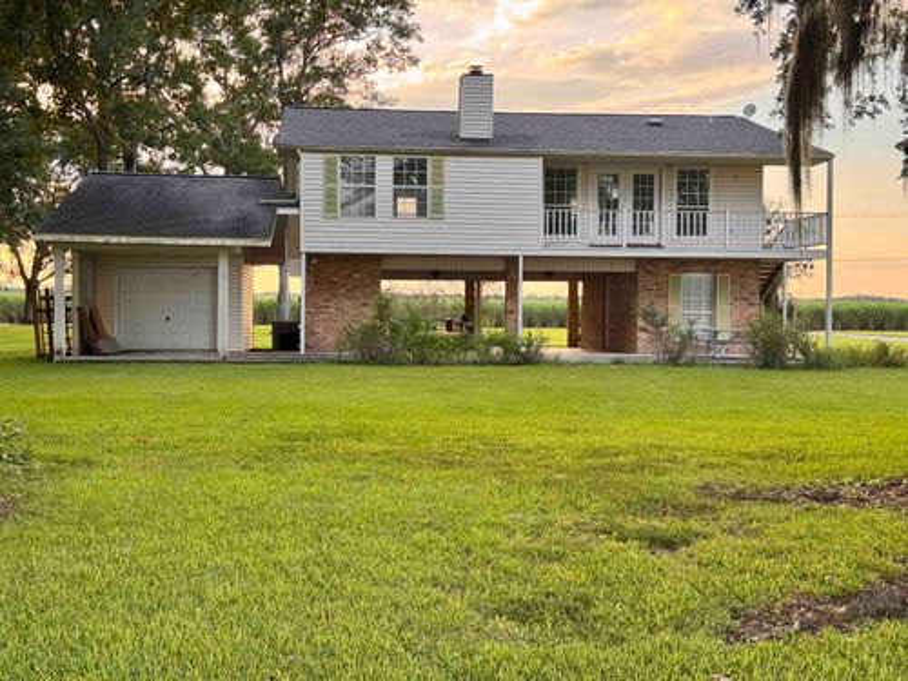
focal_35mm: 48
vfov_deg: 30.3
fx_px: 1259
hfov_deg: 39.7
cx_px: 454
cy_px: 340
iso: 64
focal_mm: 6.76
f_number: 1.78
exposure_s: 1/225
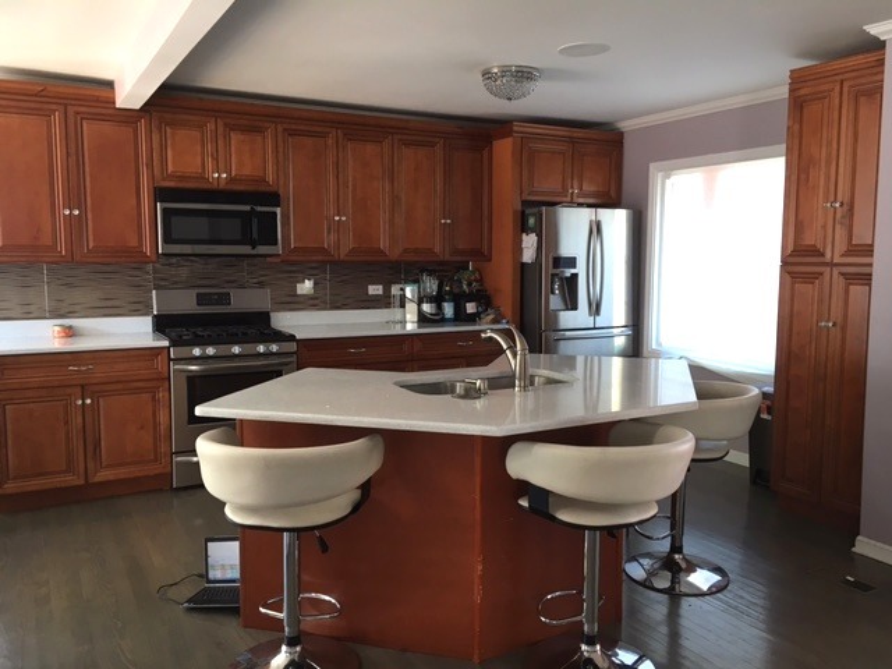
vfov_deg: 48.2
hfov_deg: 61.7
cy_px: 334
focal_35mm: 29
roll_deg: +0.3
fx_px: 747
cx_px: 446
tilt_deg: -6.0
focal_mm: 4.15
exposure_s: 1/30
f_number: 2.2
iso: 64
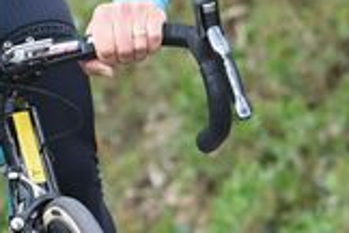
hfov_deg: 2.9
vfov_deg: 1.9
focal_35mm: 706
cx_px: -9
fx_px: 6844
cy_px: 36
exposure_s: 1/500
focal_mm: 112
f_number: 5.6
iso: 800
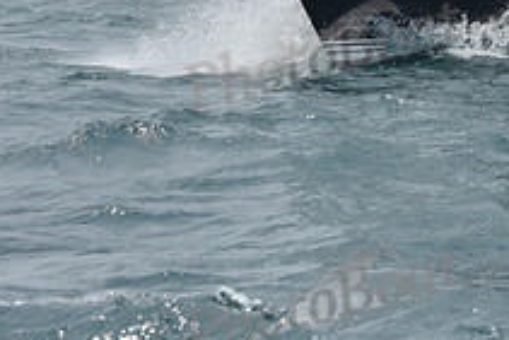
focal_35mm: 192
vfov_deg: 7.1
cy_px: -110
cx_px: 651
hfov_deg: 10.5
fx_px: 2716
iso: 250
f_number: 11
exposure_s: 1/800
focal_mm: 70
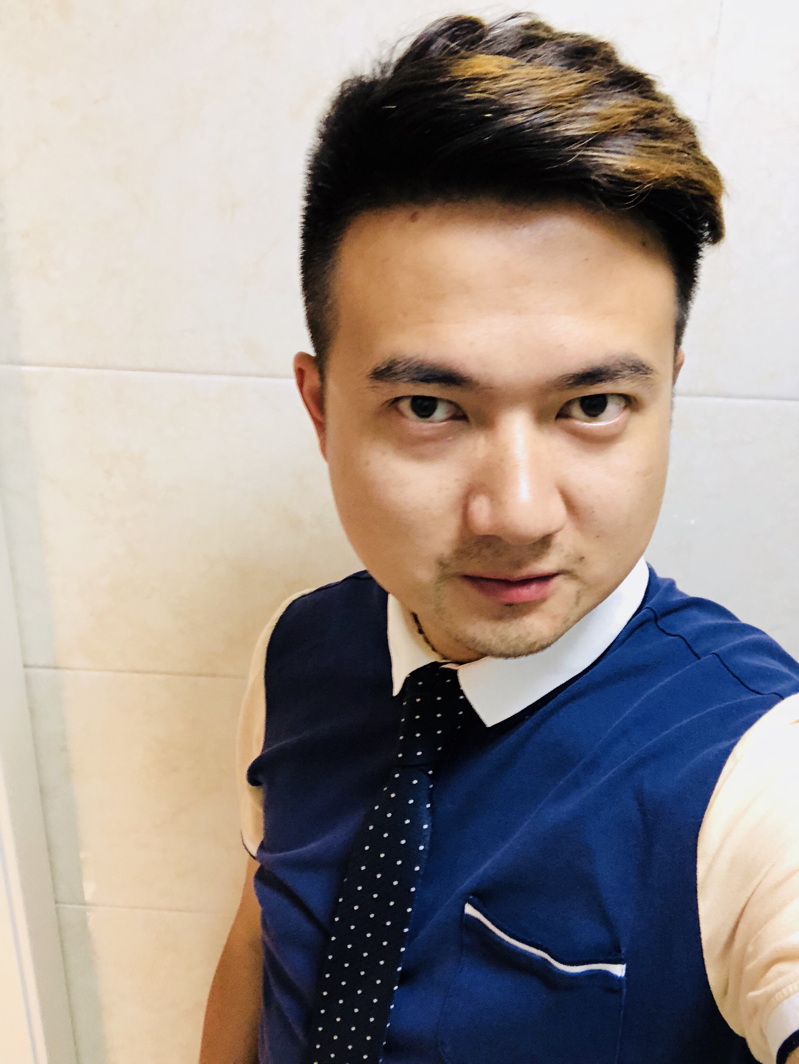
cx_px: 400
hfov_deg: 44.2
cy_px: 532
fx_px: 984
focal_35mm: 32
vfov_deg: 56.8
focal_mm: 2.87
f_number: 2.2
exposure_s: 1/33
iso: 250
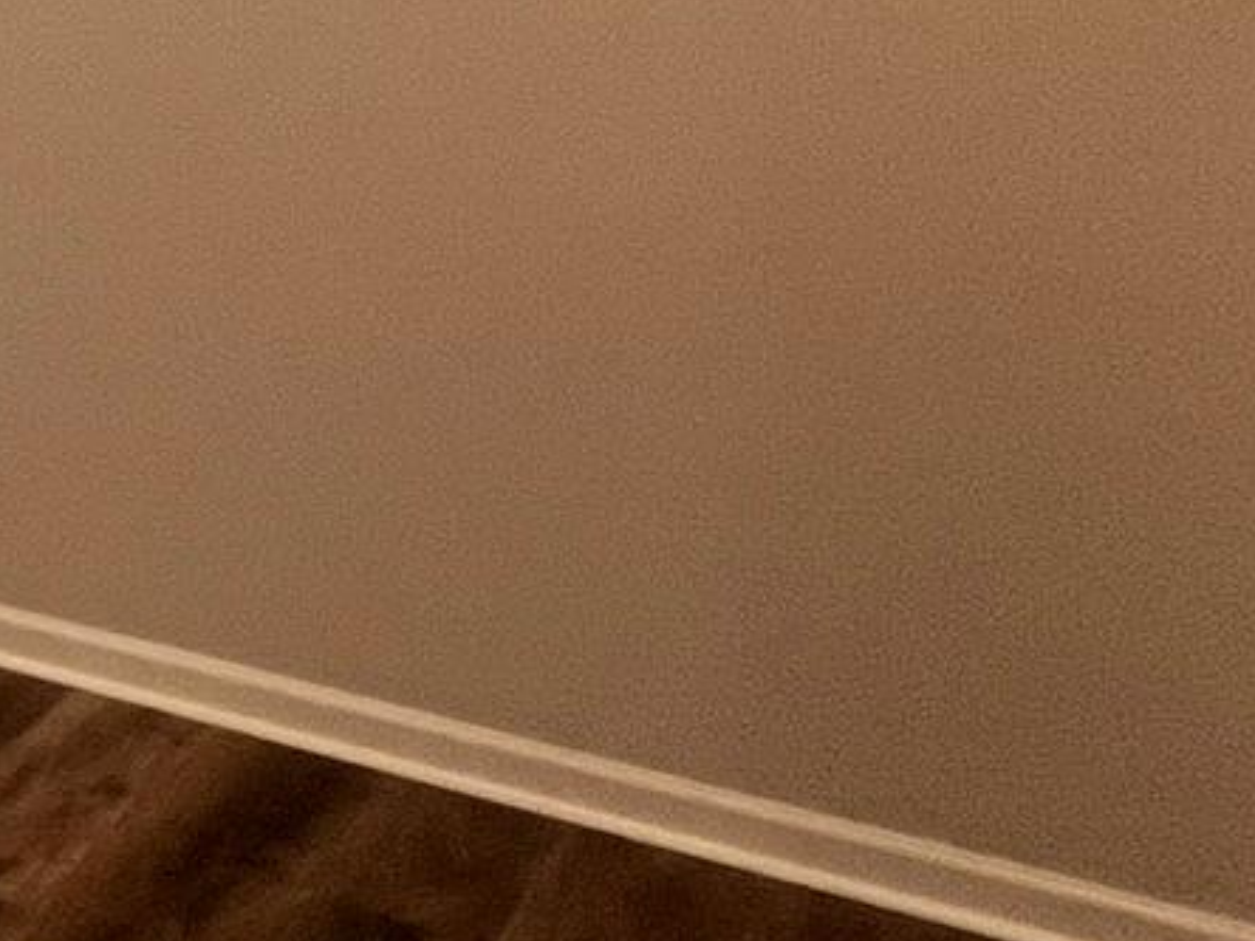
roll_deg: +0.5
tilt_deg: -1.5
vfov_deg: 22.2
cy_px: -249
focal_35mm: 60
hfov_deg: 17.0
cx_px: -1521
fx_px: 2175
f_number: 1.8
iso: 160
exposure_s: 1/120
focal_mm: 1.57
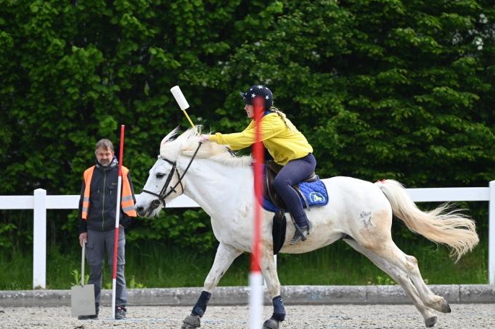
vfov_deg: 2.9
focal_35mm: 466
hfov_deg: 4.4
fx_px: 6403
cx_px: 246
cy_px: 185
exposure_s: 1/1250
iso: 500
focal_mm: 400
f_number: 5.6
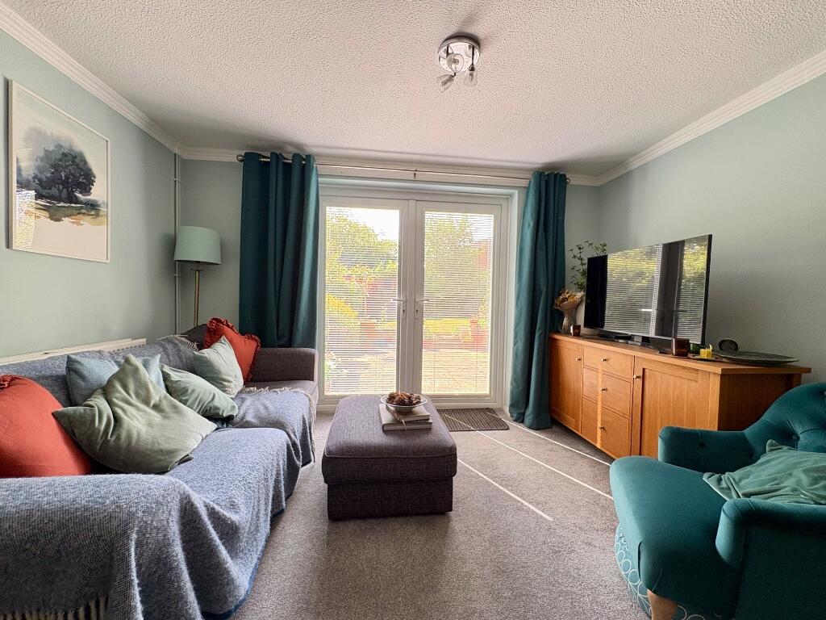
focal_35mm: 14
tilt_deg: -0.7
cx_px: 413
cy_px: 310
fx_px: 334
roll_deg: -1.8
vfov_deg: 85.7
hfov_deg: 102.1
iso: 250
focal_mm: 2.22
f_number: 2.2
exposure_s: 1/79
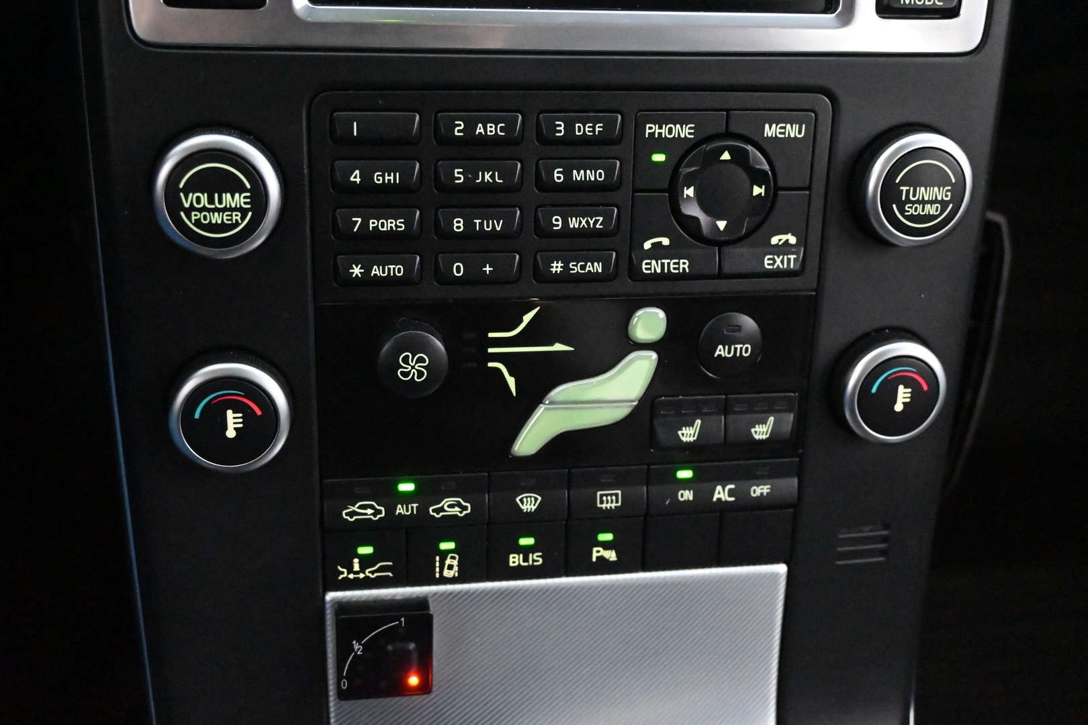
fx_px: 1201
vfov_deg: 33.6
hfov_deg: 48.7
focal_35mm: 40
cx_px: 544
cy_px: 362
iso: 18000
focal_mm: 26.5
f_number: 4.5
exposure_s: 1/40
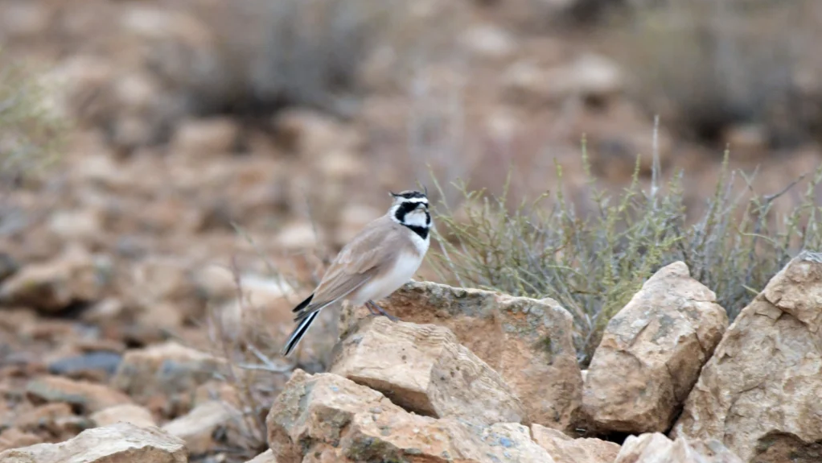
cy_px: 243
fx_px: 20598
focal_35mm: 945
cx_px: 411
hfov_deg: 2.3
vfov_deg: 1.3
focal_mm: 600
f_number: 6.3
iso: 2000
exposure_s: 1/1600
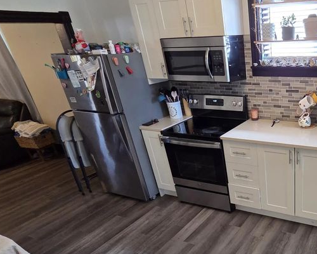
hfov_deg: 58.3
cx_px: 275
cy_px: 190
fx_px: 244
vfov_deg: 52.5
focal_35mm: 26
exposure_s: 1/60
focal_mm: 2.2
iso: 250
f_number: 2.2
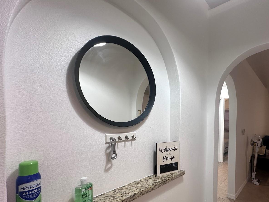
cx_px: 178
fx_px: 148
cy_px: 124
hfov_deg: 82.0
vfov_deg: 67.8
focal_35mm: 19
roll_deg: -0.8
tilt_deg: -1.3
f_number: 2.2
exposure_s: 1/60
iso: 160
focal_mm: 2.22
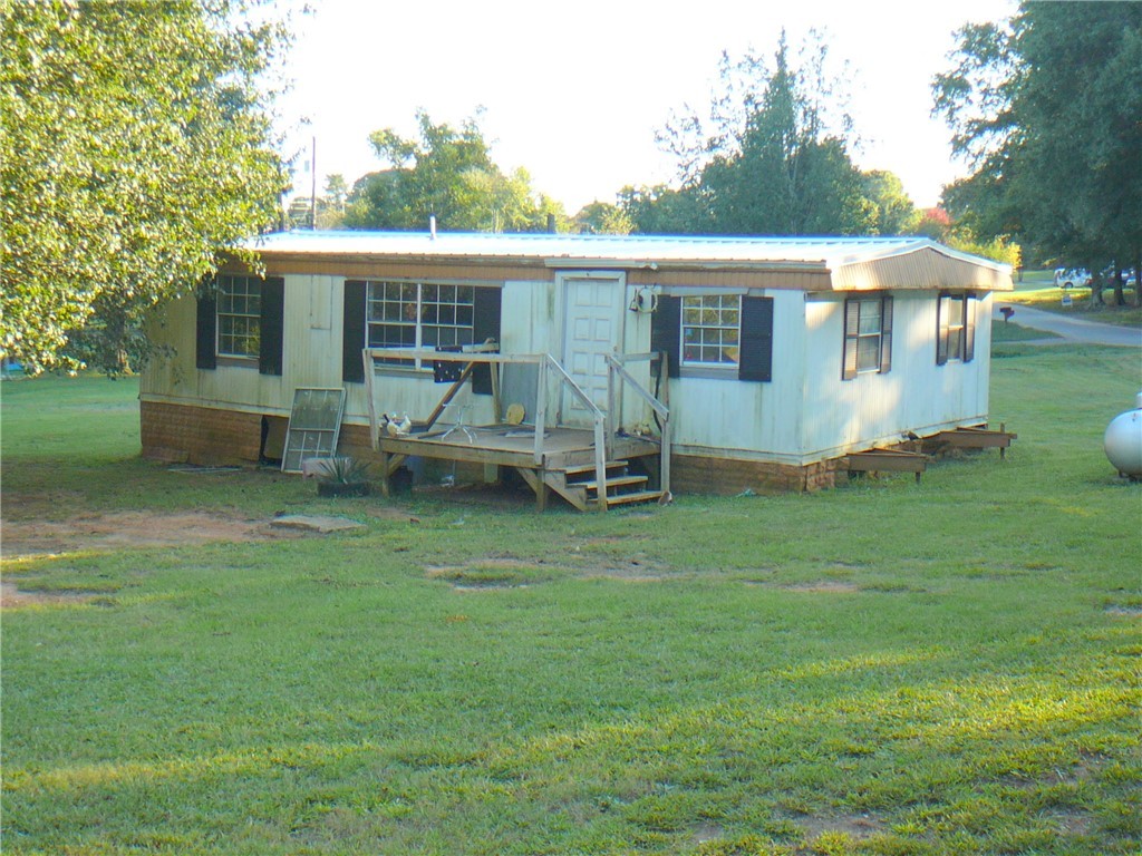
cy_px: 428
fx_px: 1551
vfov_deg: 30.9
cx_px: 571
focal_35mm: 47
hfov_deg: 40.4
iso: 80
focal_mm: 7
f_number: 3.3
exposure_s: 1/100
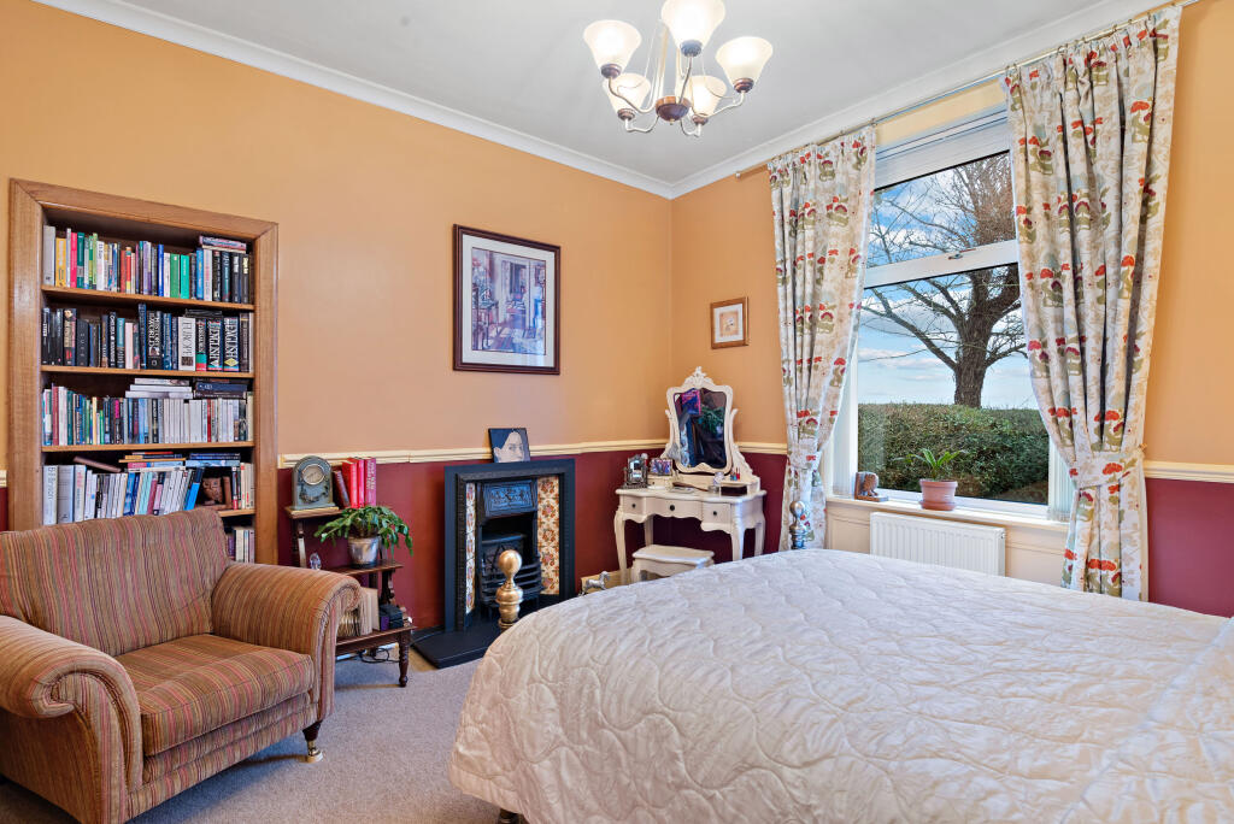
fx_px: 549
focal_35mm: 16
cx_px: 617
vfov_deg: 73.8
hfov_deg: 96.7
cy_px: 412
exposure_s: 1
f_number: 9
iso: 250
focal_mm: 16
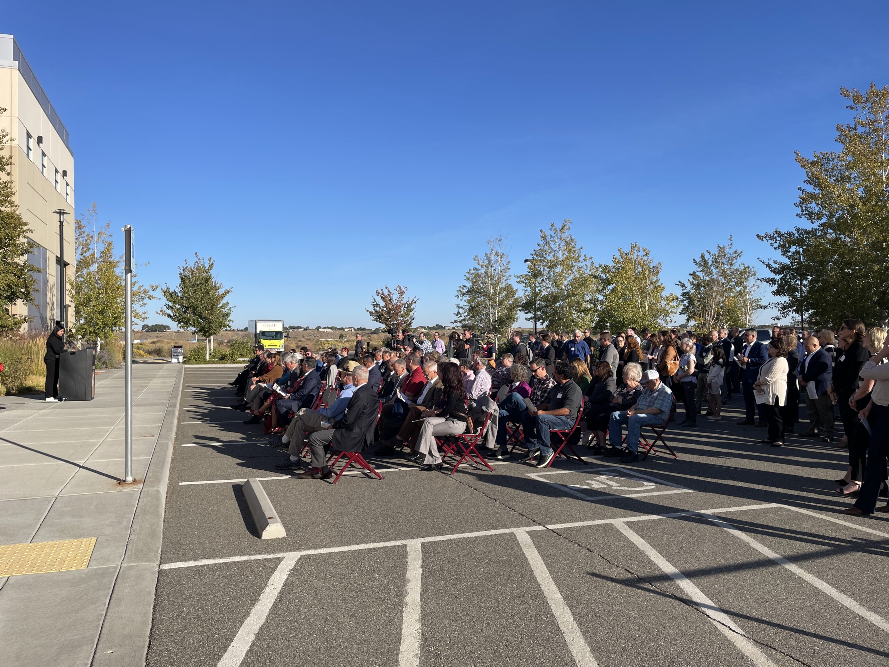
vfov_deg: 53.1
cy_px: 334
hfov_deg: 67.3
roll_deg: +0.9
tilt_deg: +1.6
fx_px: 668
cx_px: 444
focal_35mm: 26
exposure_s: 1/3125
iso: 32
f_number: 1.6
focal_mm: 4.2
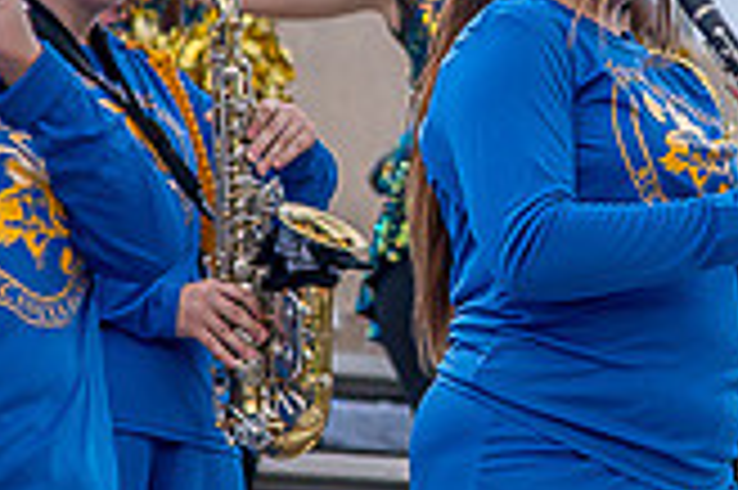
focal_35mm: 424
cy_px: 54
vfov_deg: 3.2
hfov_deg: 4.9
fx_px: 8683
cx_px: 580
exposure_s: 1/200
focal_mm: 120
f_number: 4
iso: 400
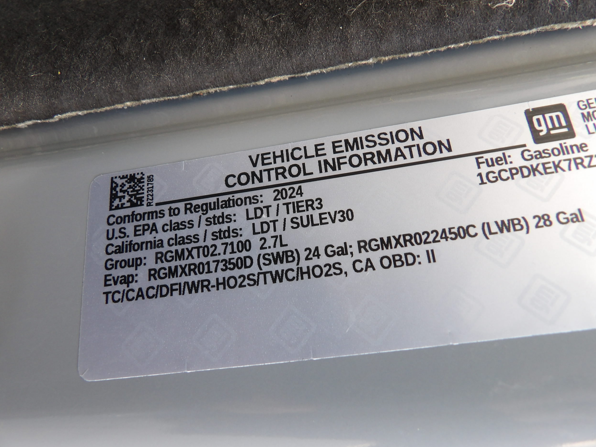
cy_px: 221
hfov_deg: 69.4
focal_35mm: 25
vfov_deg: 54.9
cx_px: 291
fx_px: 430
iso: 100
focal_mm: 4.3
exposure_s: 1/36
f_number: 3.2
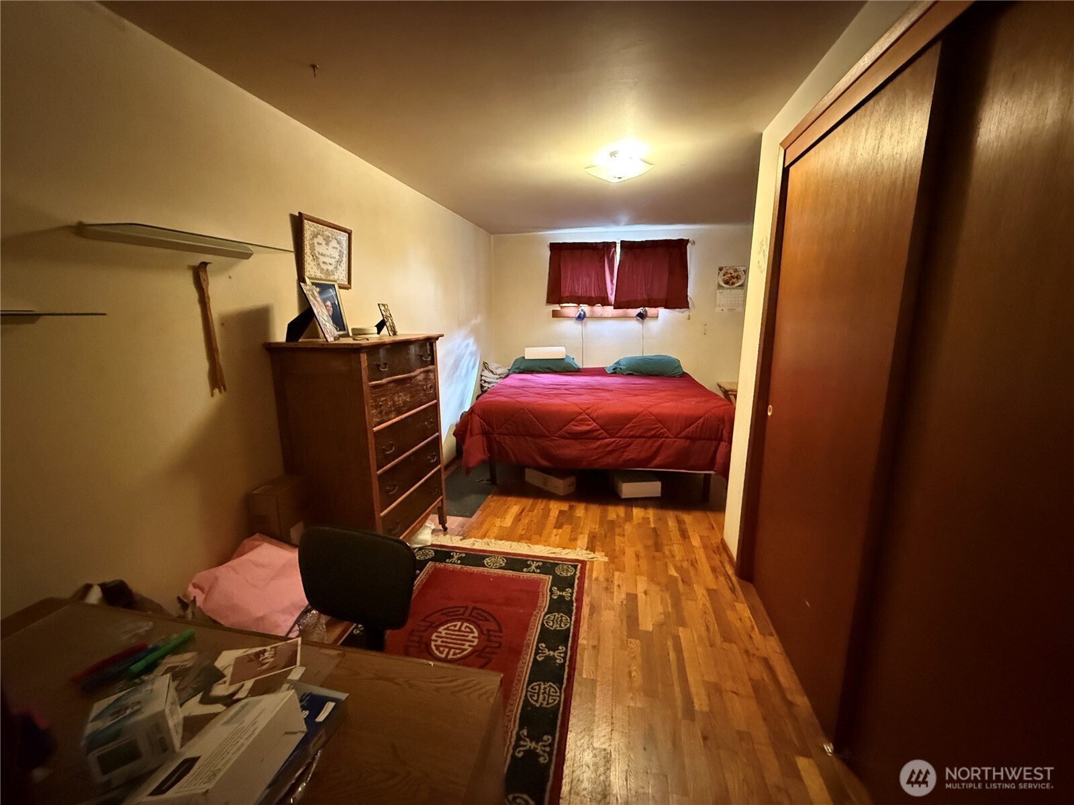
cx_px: 537
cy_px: 402
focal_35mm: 14
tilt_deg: -11.9
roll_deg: +0.7
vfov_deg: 85.7
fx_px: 434
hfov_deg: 102.1
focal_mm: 2.22
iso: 1250
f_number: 2.2
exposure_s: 1/40
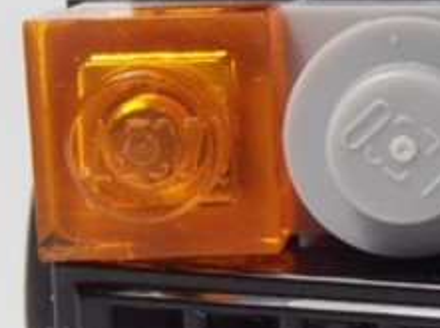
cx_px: 520
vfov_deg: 9.8
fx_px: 1916
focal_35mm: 151
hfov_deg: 12.8
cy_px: 106
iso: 80
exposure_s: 1/40
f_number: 3.9
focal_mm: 6.61
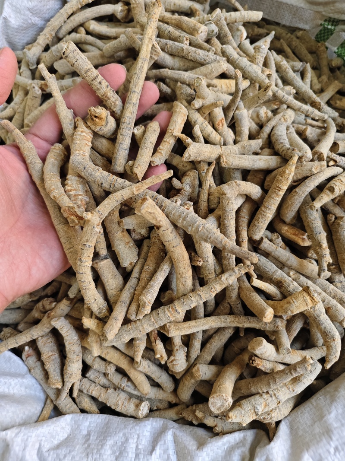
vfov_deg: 73.9
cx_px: 172
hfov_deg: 58.9
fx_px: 306
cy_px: 230
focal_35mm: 23
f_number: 1.88
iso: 2296
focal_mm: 5.56
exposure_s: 1/510
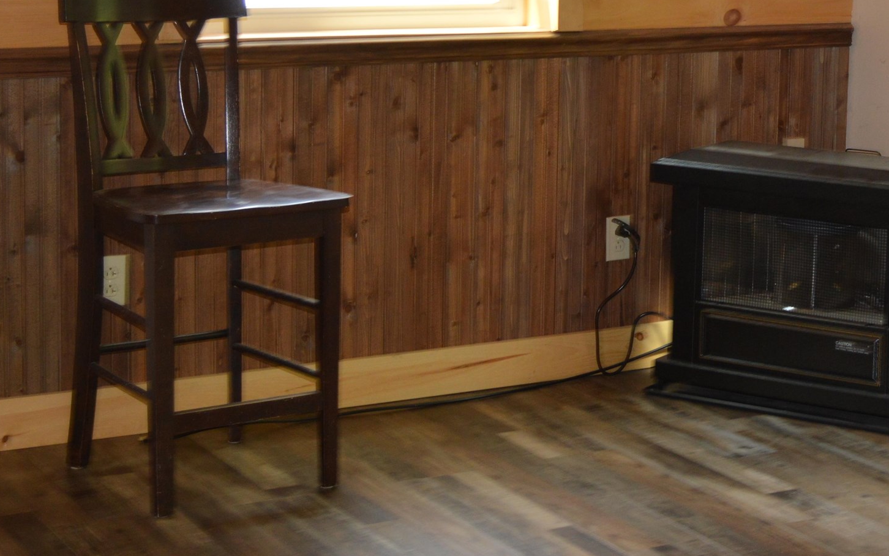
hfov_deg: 24.2
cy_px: 70
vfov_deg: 15.4
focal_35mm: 84
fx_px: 2035
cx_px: 719
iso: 400
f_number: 4
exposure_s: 1/60
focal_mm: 26
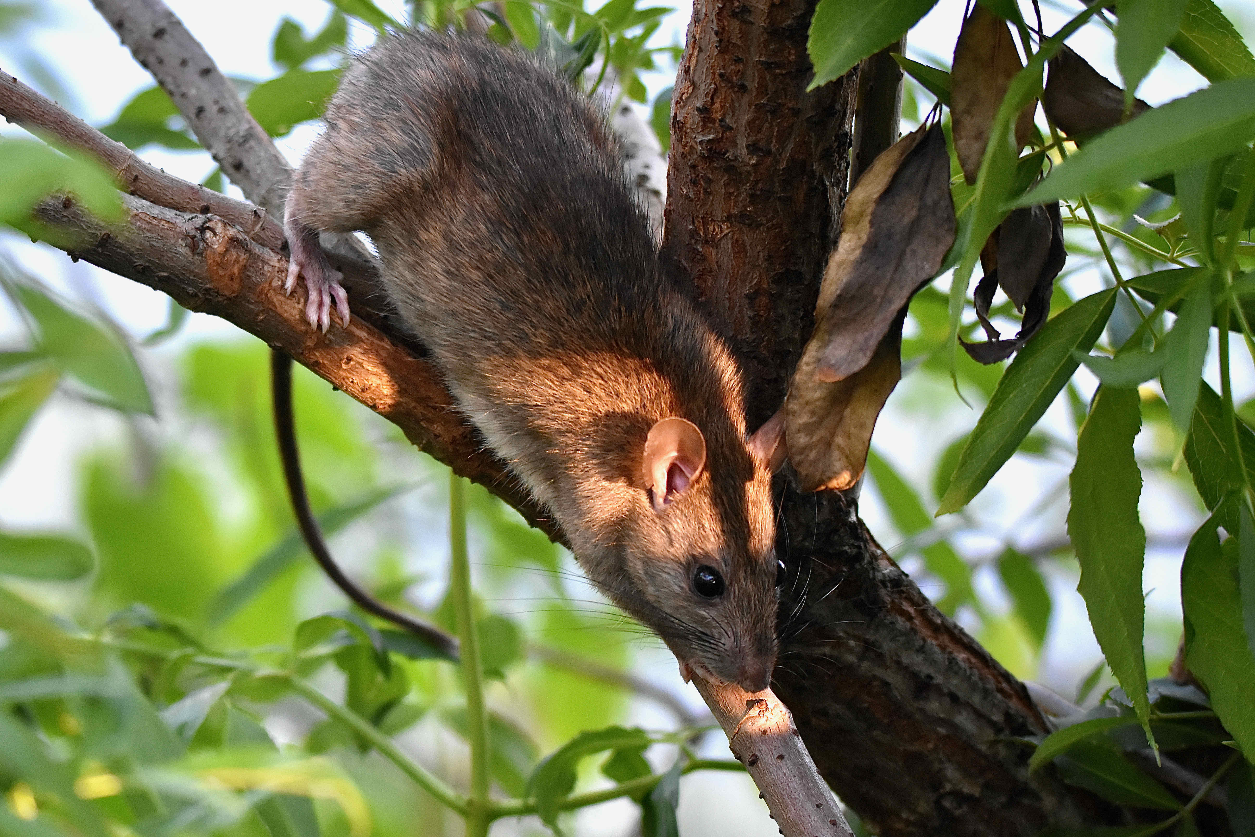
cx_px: 628
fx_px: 7843
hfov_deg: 9.1
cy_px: 418
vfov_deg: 6.1
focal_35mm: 225
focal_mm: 150
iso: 2500
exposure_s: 1/400
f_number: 5
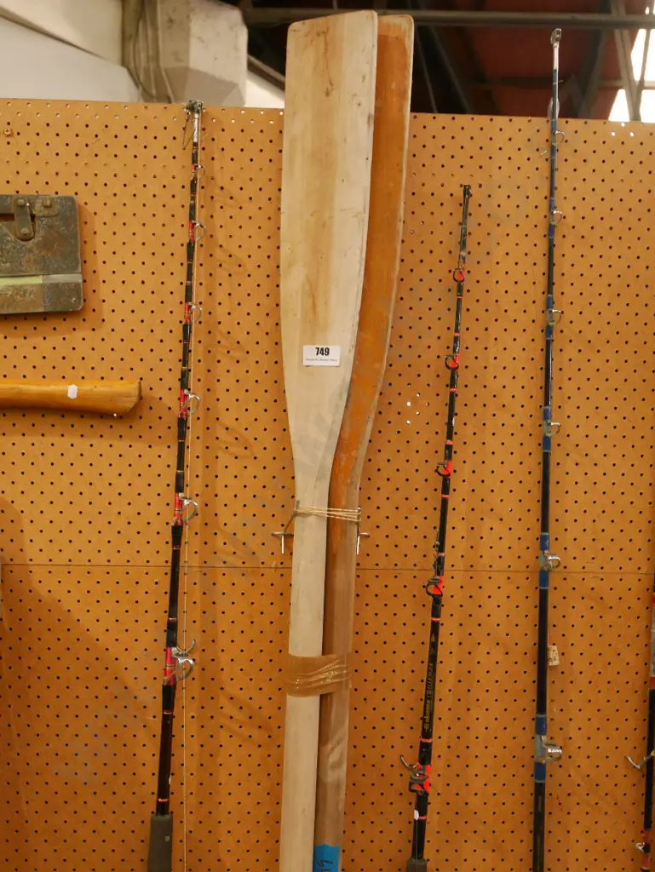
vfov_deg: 46.8
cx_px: 328
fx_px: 1008
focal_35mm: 40
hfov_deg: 36.0
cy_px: 436
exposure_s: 1/100
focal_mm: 20
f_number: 4.6
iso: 3200
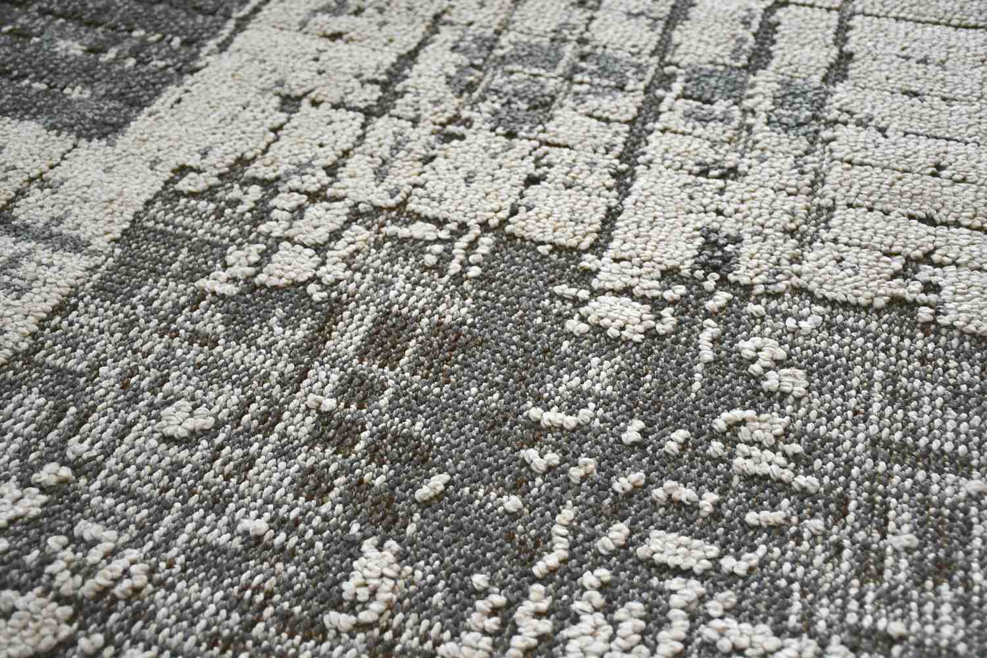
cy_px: 329
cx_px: 494
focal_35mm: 48
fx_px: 1316
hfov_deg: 41.1
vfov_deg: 28.1
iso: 500
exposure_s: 1/250
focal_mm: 32
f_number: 4
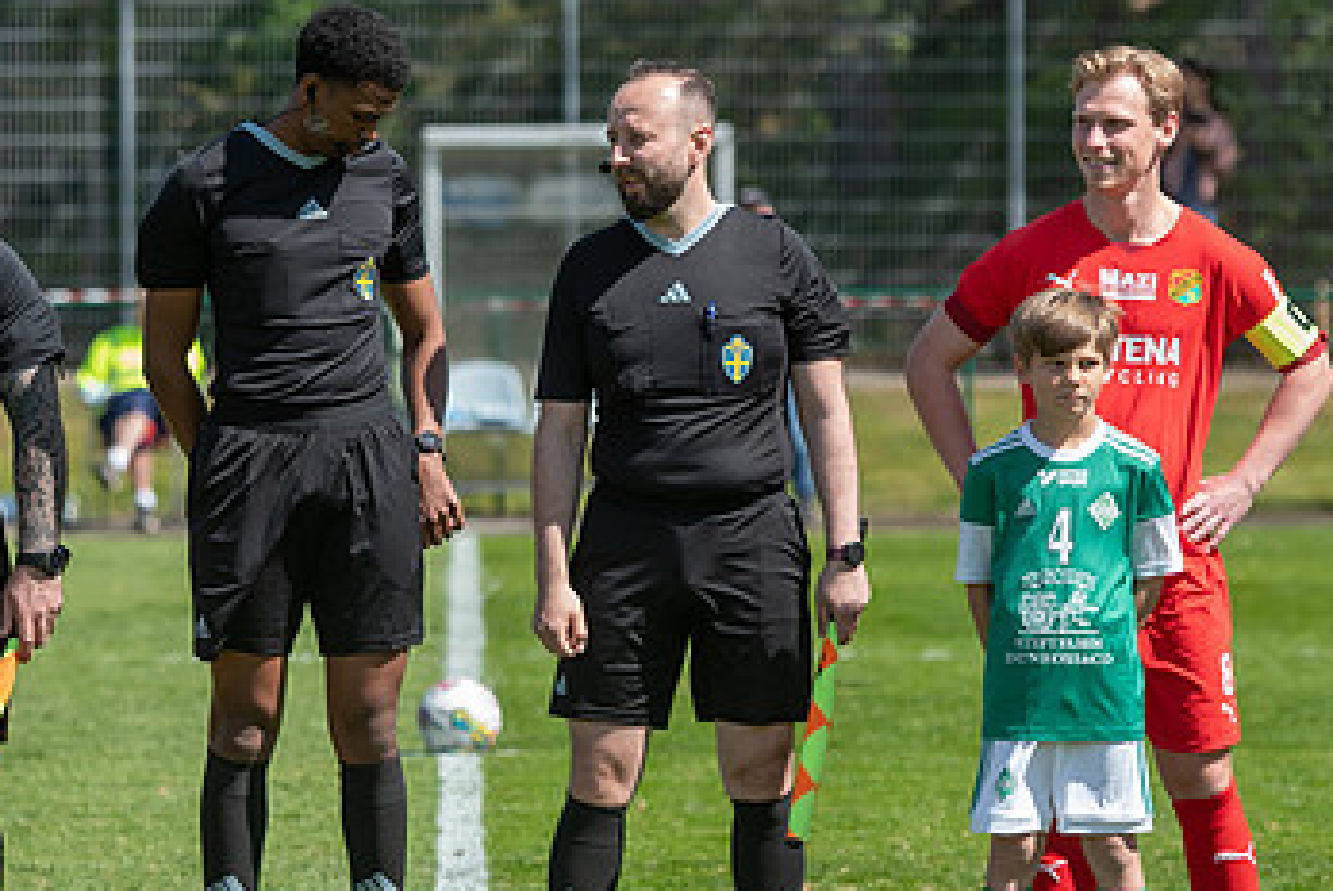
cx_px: 296
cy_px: 394
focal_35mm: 382
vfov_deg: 3.6
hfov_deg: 5.4
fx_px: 14156
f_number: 4
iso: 320
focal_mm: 150
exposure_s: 1/1600
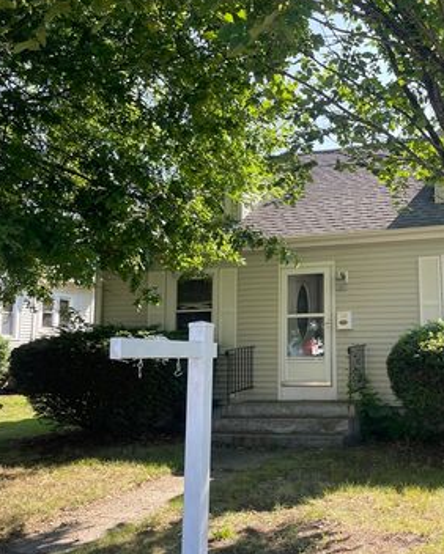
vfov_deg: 50.3
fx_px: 591
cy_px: 273
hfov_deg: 39.9
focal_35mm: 36
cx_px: 339
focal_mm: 4.2
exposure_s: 1/502
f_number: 1.6
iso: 32
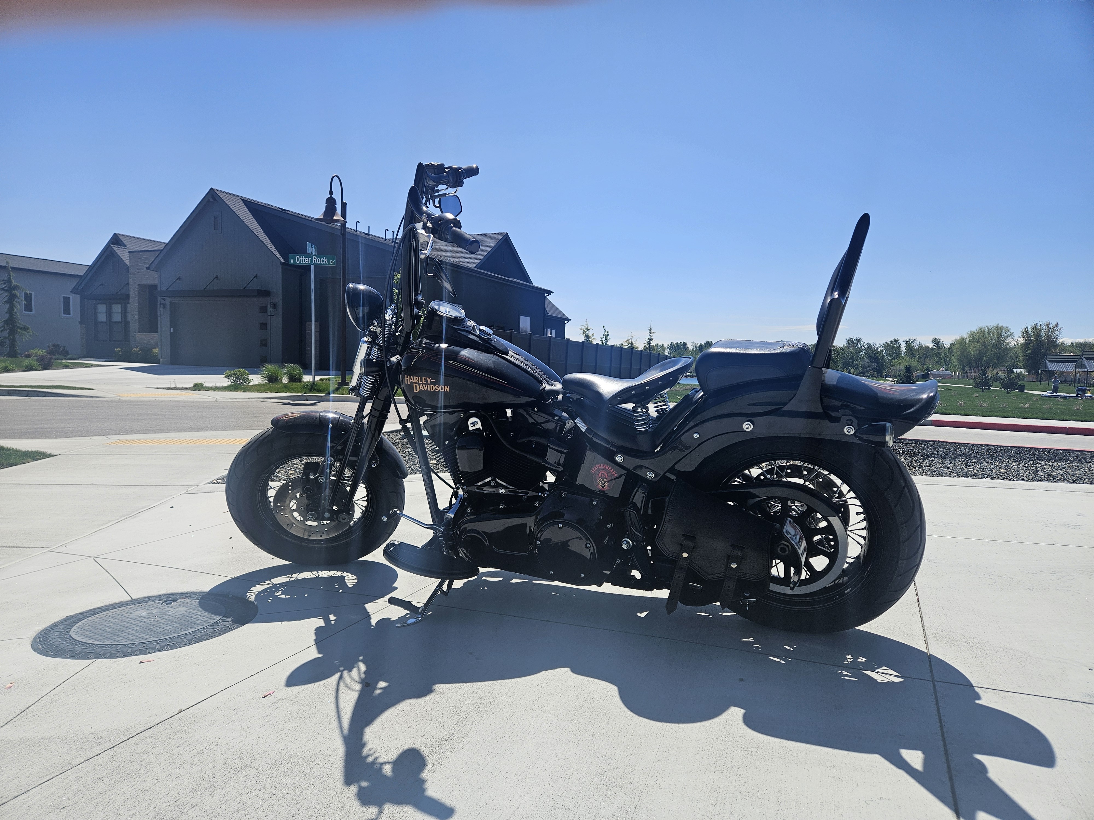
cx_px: 547
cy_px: 410
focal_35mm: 23
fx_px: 727
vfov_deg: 58.9
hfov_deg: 73.9
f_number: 1.8
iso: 25
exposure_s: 1/2937
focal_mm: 5.4
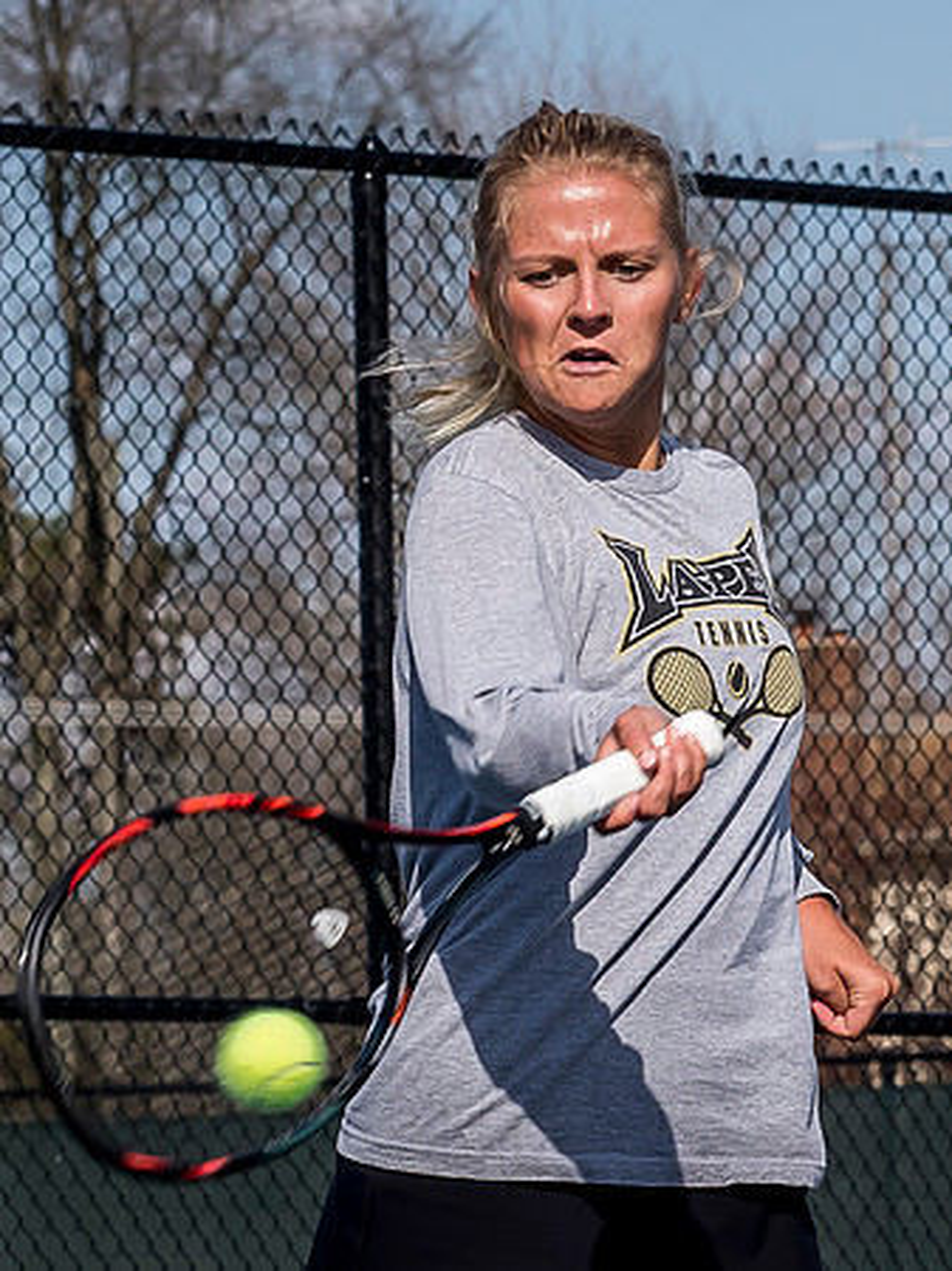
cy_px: 863
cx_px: 571
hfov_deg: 3.6
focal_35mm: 408
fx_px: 14991
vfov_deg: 4.9
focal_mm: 57
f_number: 5
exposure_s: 1/1250
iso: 250
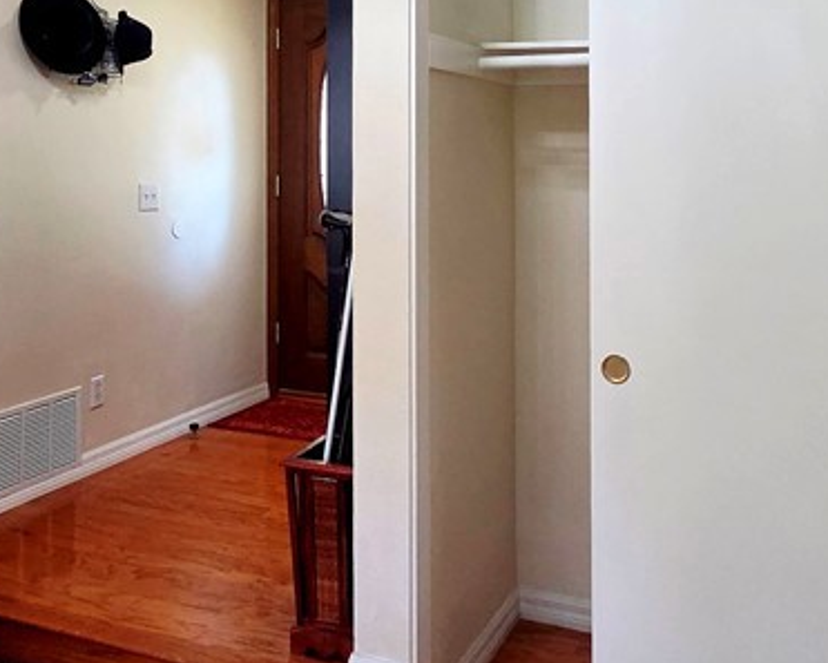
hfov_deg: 51.4
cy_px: 134
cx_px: 466
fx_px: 858
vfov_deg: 40.5
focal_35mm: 35
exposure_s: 1/120
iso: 320
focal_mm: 2.2
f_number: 2.2
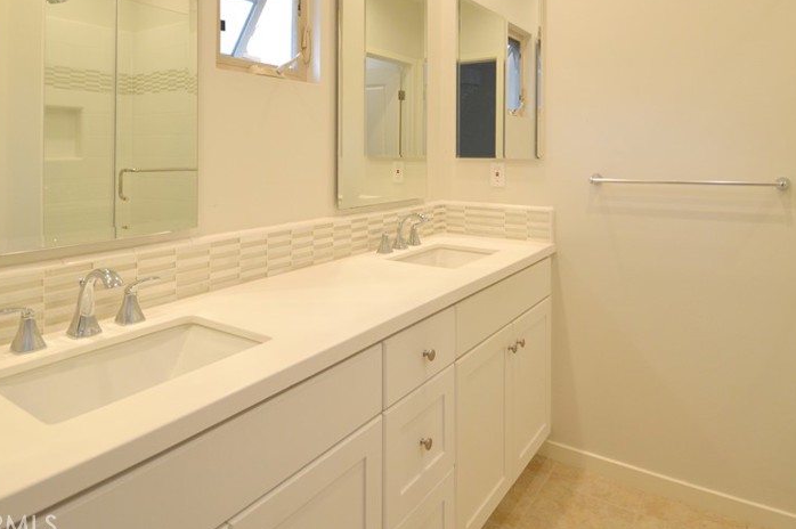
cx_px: 407
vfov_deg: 55.2
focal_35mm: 22
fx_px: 486
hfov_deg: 78.6
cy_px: 154
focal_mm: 10
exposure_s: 1/80
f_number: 4.5
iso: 400
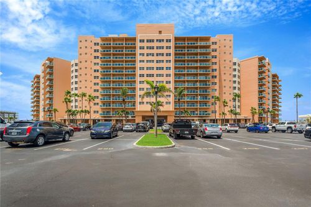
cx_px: 156
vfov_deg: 70.4
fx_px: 147
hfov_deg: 93.3
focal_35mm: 17
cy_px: 104
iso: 400
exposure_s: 1/800
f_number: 6.3
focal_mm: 17
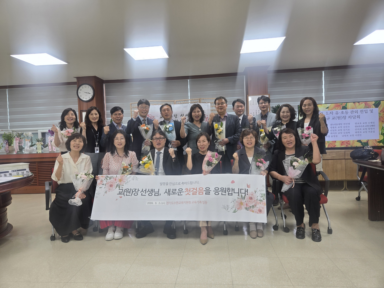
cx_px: 192
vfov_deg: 58.9
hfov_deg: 73.9
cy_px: 144
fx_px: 255
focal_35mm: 23
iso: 50
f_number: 1.8
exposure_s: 1/120
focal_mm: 5.4
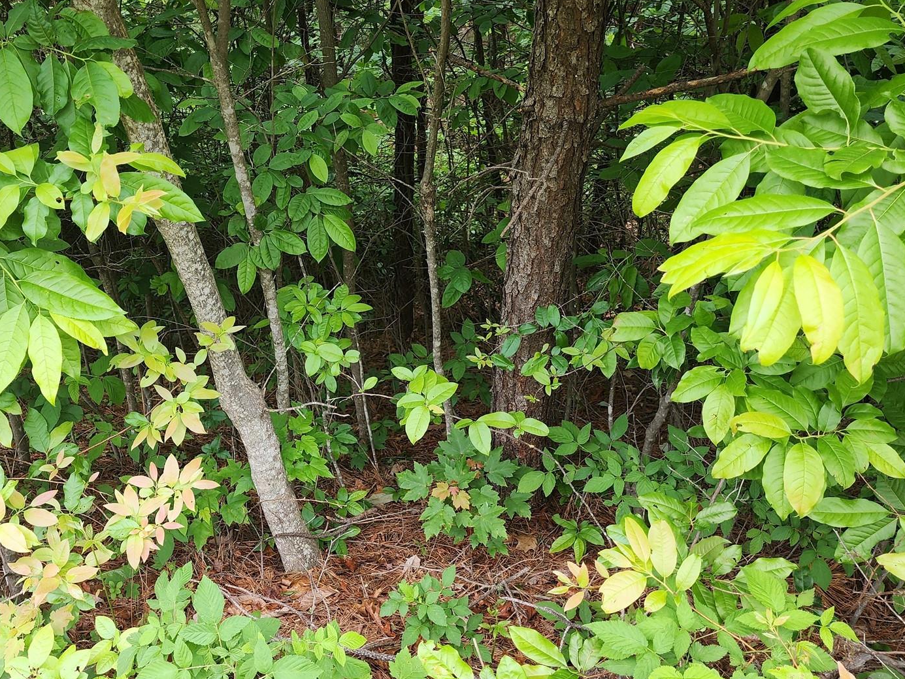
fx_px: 889
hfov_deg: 53.3
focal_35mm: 34
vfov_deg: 41.7
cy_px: 293
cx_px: 333
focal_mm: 6.4
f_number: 1.8
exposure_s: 1/180
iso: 64
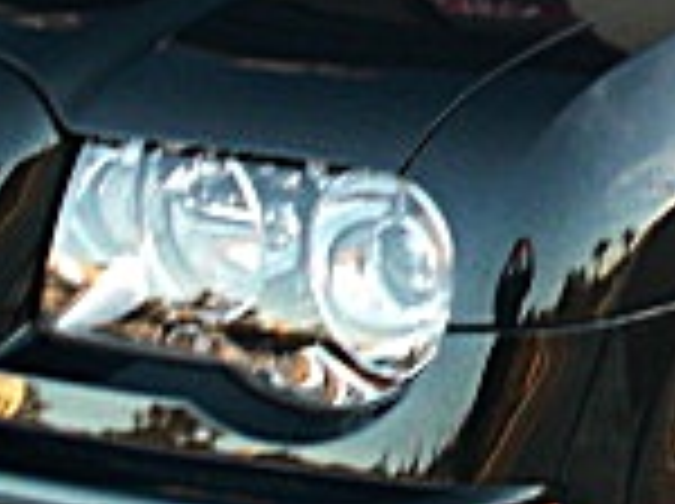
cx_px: 756
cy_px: 94
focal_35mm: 154
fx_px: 2998
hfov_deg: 12.6
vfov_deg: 9.6
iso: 200
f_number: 2.8
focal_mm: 6.3
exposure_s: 1/80
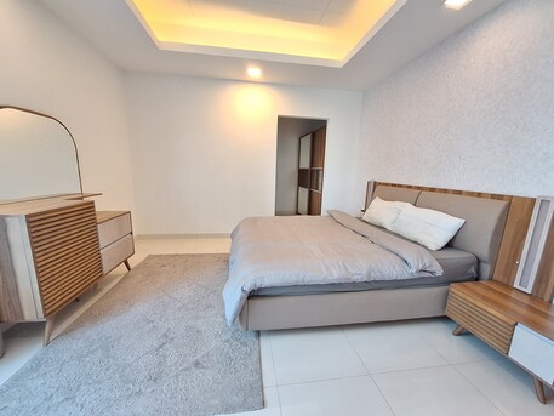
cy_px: 208
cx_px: 277
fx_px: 208
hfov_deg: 106.2
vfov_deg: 89.9
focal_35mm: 13
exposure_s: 1/50
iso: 200
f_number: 2.2
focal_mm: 1.74
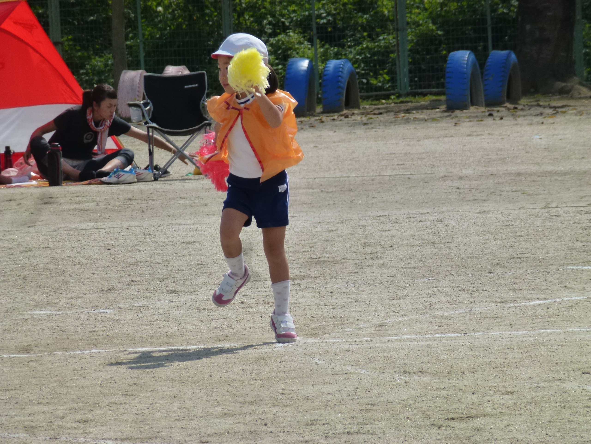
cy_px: 222
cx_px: 296
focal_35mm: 384
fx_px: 6556
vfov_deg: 3.9
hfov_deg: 5.2
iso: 160
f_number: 5.9
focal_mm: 68.8
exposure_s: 1/800
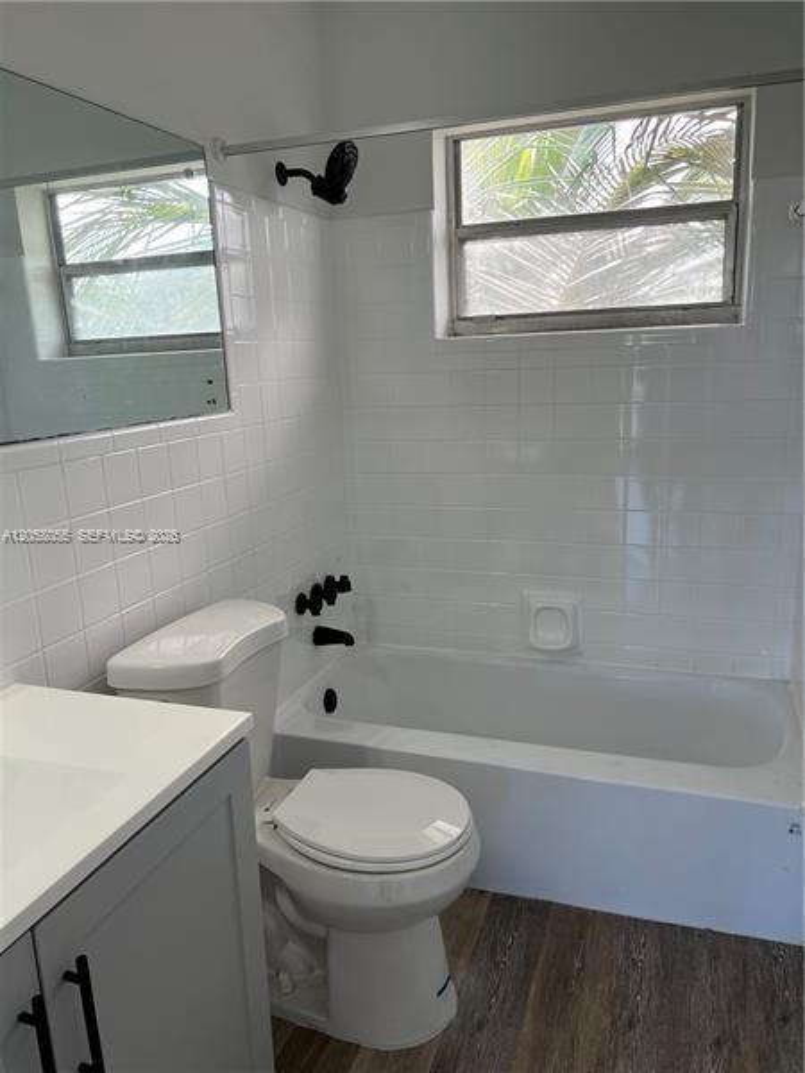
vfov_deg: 67.3
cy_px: 536
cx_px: 402
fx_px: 806
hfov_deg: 53.1
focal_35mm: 26
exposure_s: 1/125
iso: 64
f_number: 1.5
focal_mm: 5.7
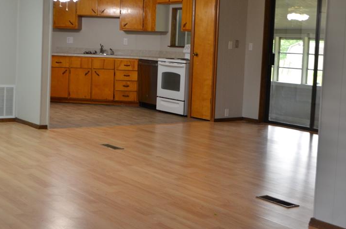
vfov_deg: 22.5
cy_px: 85
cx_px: 144
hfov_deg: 33.4
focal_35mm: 60
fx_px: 576
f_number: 4.5
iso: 800
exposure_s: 1/60
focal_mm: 28
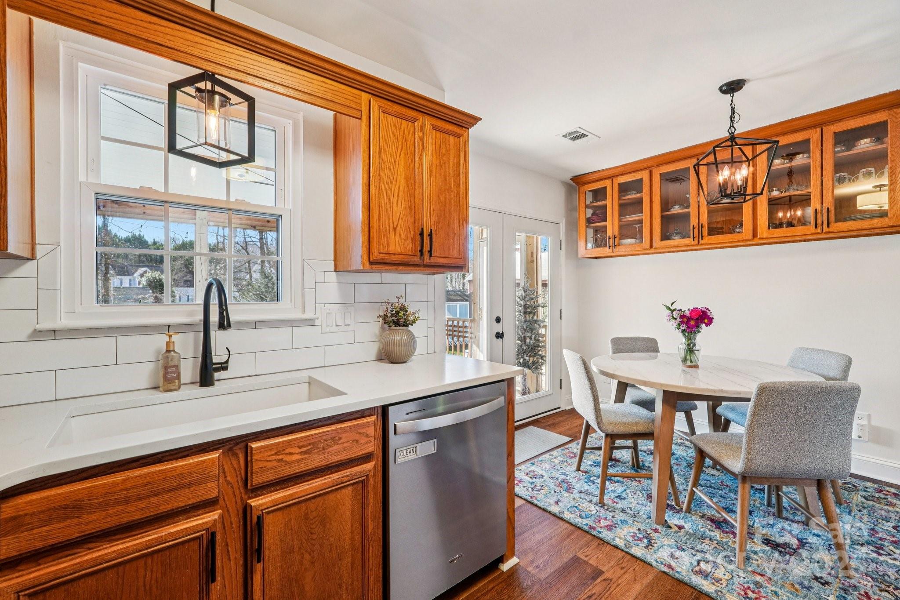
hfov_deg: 97.6
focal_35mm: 16
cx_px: 450
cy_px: 300
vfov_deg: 74.6
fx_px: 394
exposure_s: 1/10
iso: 400
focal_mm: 10.5
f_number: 8
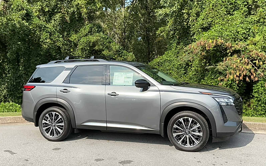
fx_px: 225
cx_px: 134
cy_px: 75
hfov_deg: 61.2
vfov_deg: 40.6
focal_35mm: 31
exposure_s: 1/1055
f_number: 1.8
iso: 25
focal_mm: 3
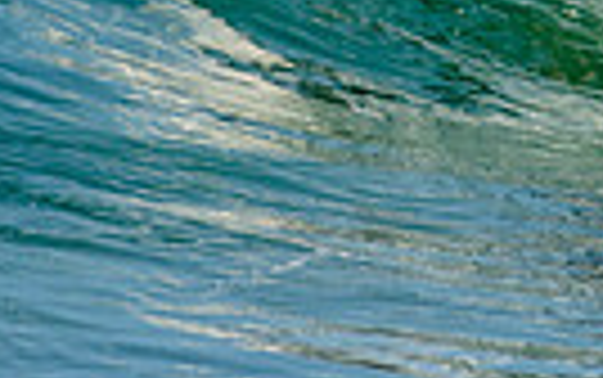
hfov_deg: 0.8
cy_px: -443
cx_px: 1035
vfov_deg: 0.5
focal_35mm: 2650
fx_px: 43586
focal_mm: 400
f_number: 5.6
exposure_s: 1/1250
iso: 250
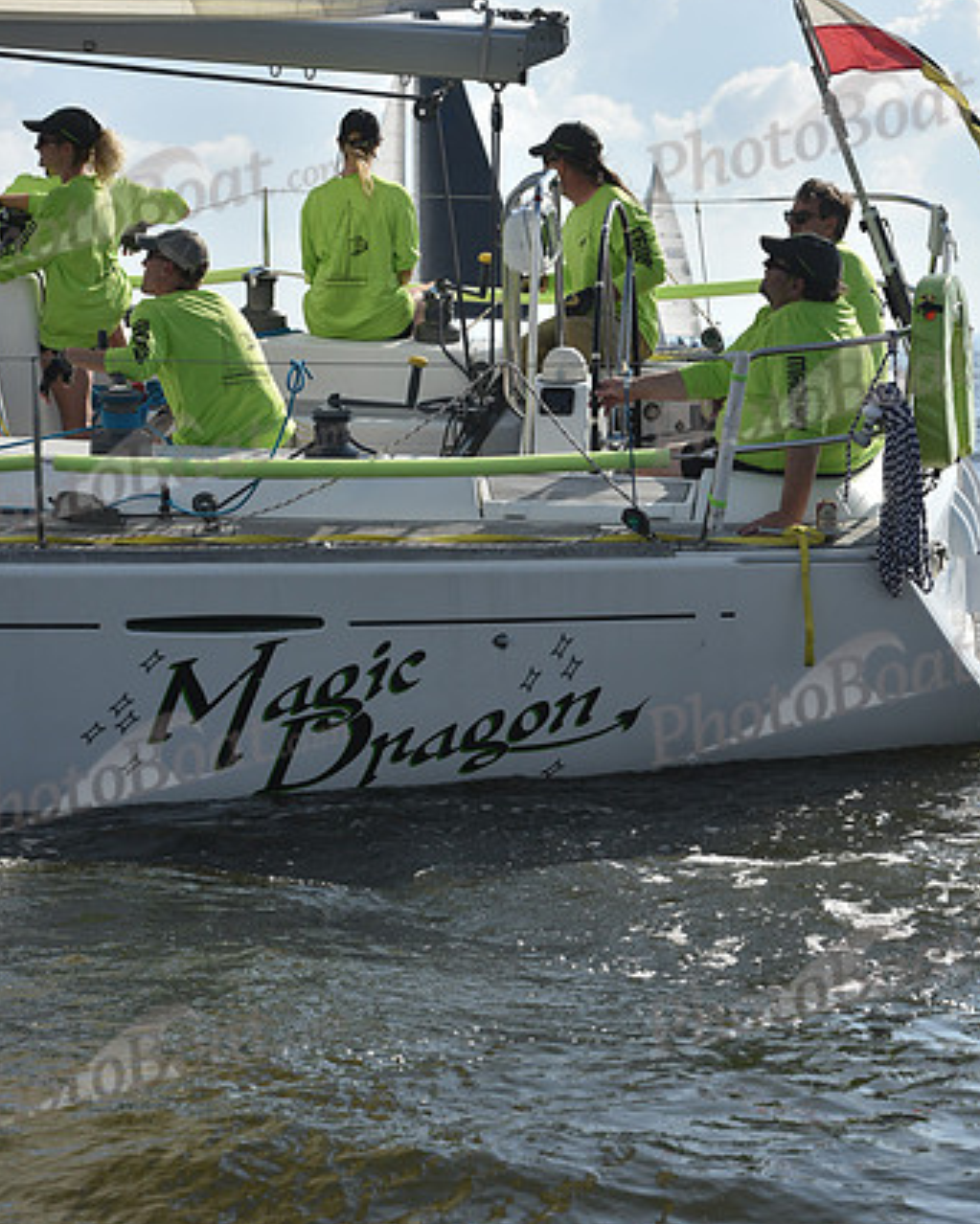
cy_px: 583
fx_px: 4168
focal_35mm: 115
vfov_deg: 16.7
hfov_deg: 13.4
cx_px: 499
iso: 250
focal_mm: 90
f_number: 8
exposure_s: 1/1250
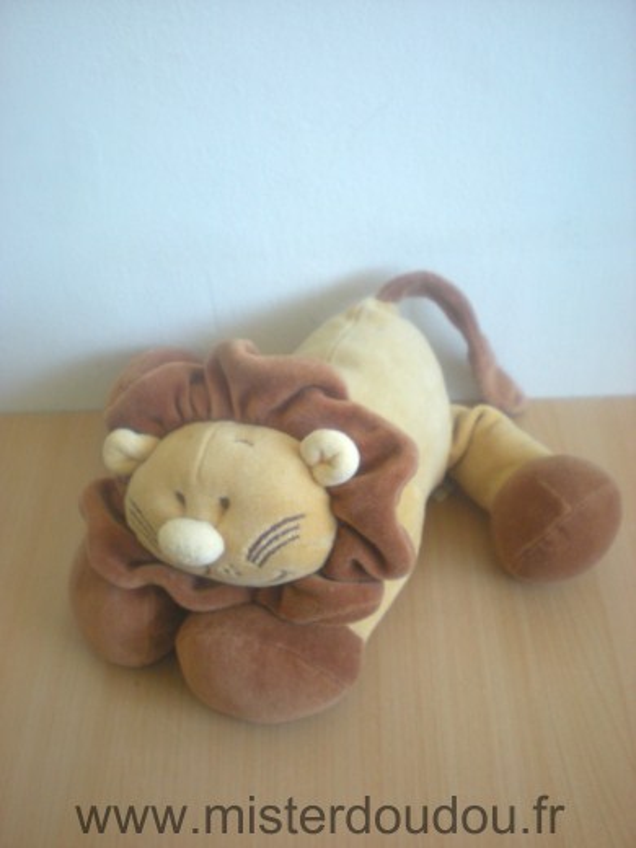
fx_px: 931
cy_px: 424
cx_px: 318
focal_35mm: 38
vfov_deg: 49.0
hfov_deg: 37.7
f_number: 3.1
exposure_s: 1/31
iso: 200
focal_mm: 6.3
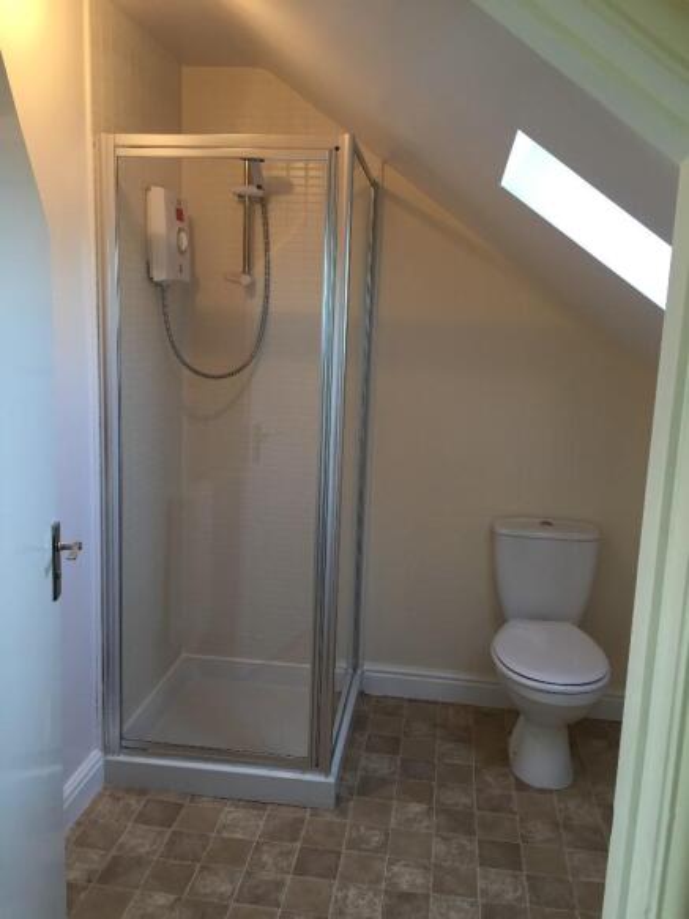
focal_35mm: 29
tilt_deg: -8.7
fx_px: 770
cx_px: 344
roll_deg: -2.4
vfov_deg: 61.7
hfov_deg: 48.2
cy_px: 460
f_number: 2.2
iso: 40
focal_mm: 4.15
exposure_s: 1/33
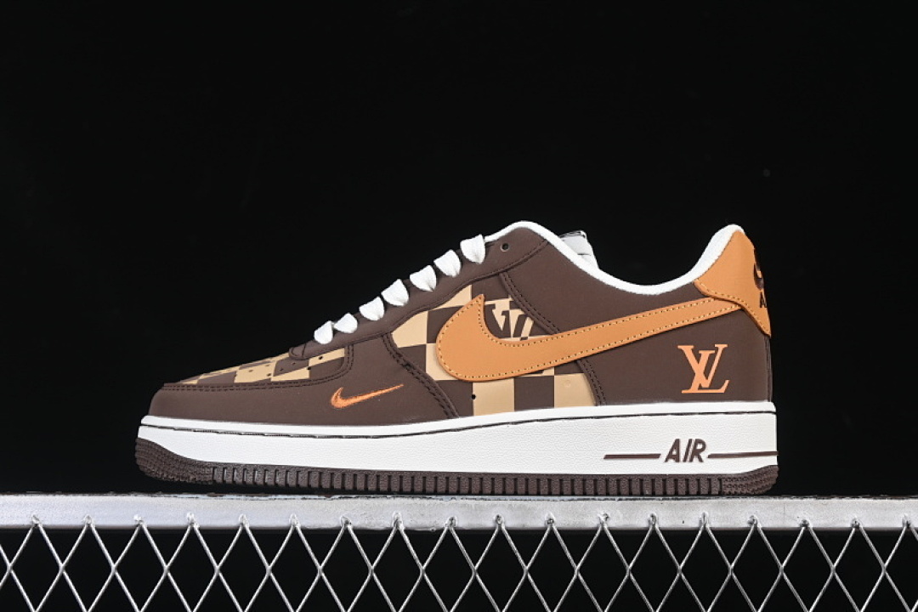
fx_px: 1912
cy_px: 306
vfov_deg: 18.2
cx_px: 459
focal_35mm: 75
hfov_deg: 27.0
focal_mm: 50
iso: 160
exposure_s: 1/80
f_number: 6.3
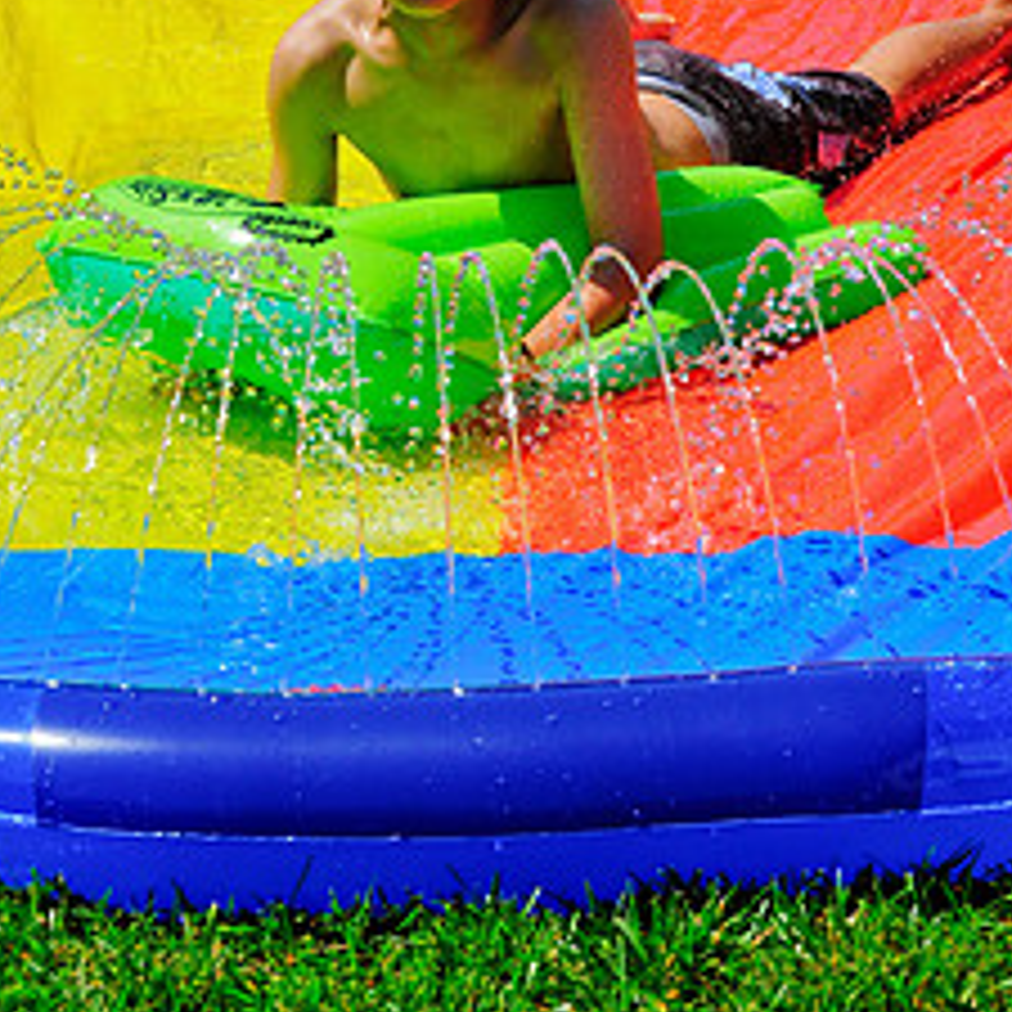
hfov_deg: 9.8
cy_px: 220
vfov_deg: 9.8
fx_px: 5887
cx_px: 591
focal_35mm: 178
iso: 400
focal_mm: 70
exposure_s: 1/640
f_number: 10
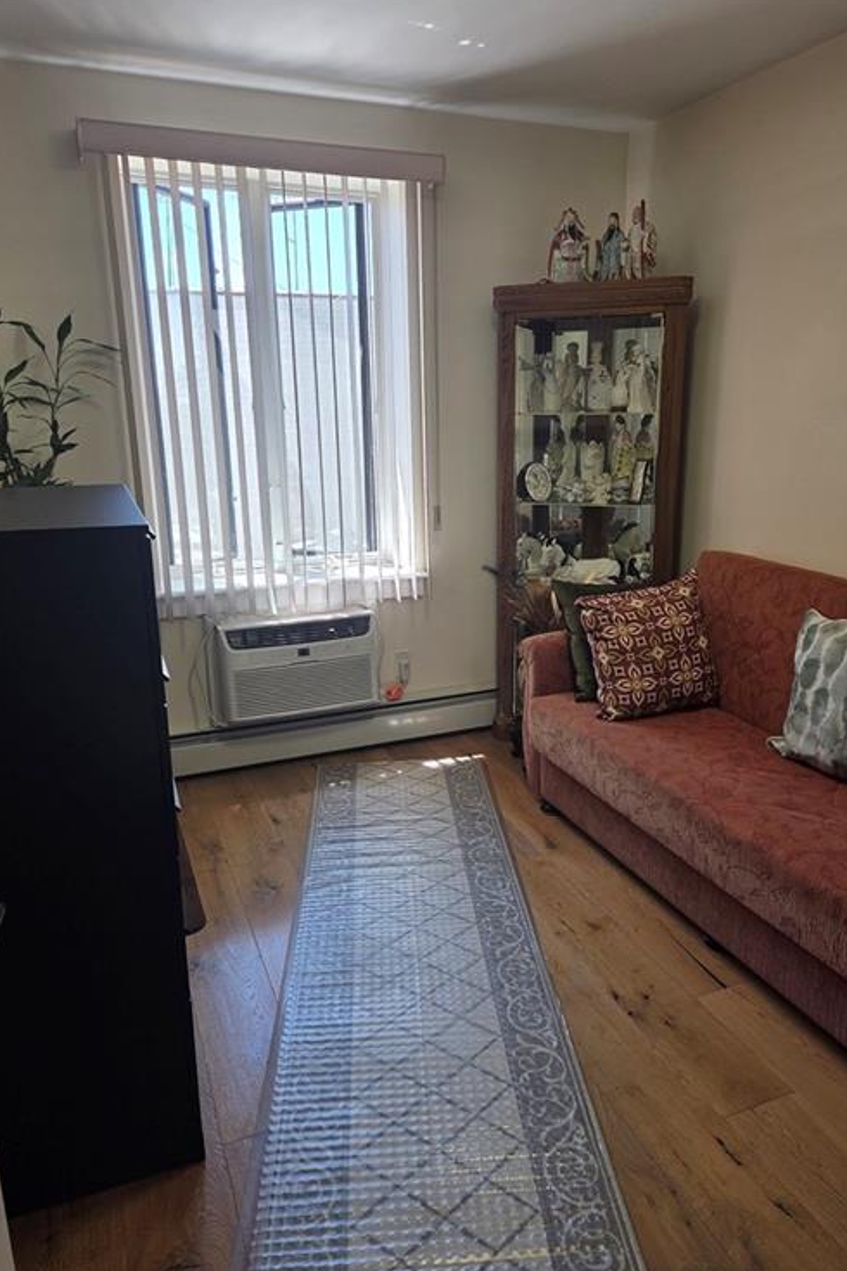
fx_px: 882
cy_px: 655
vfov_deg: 71.5
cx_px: 436
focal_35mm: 25
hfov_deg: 51.3
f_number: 1.8
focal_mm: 5.4
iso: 50
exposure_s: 1/120
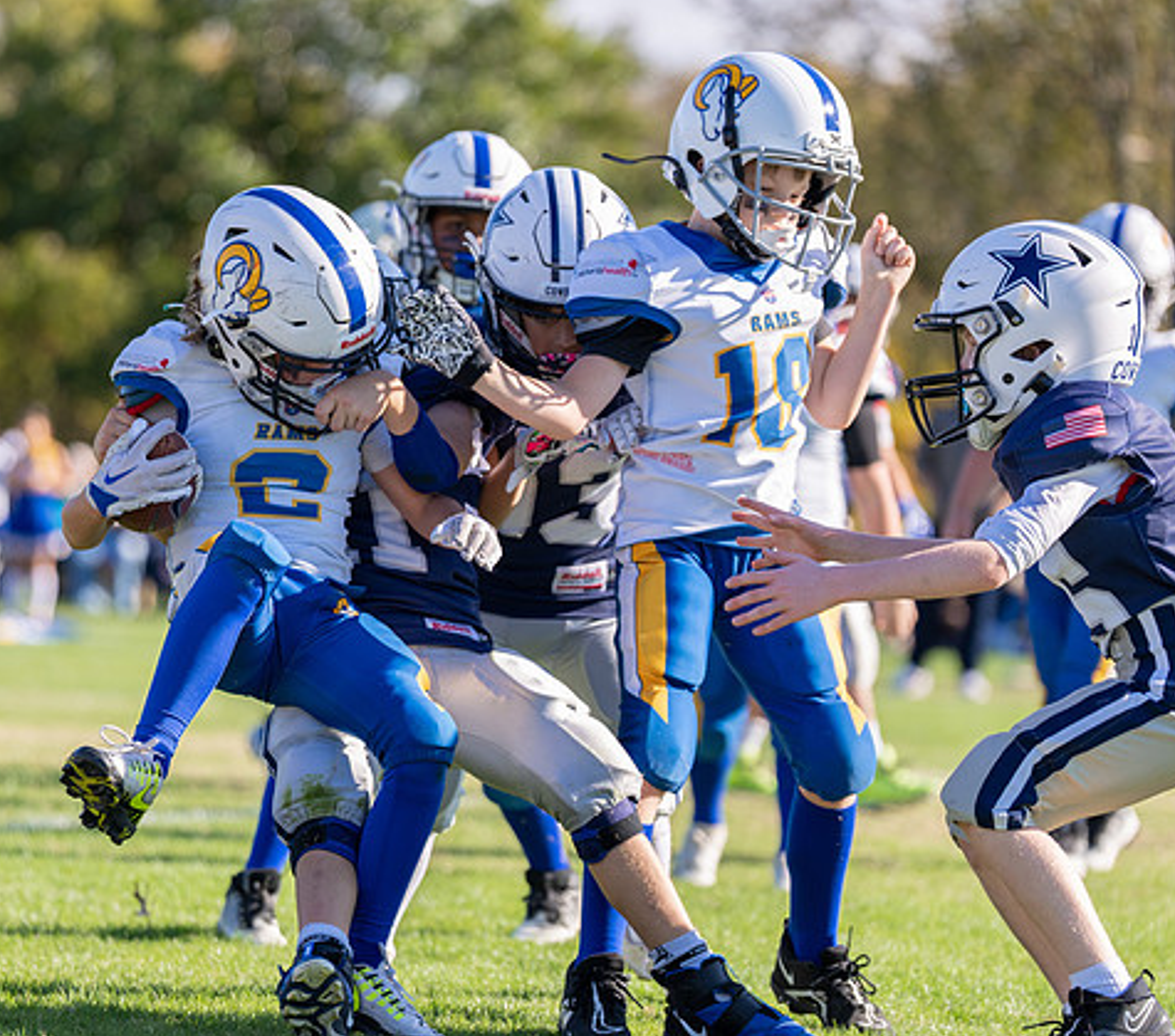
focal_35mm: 183
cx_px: 392
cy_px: 537
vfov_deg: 8.9
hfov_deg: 10.1
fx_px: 6626
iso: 100
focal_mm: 140
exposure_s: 1/1250
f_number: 2.8
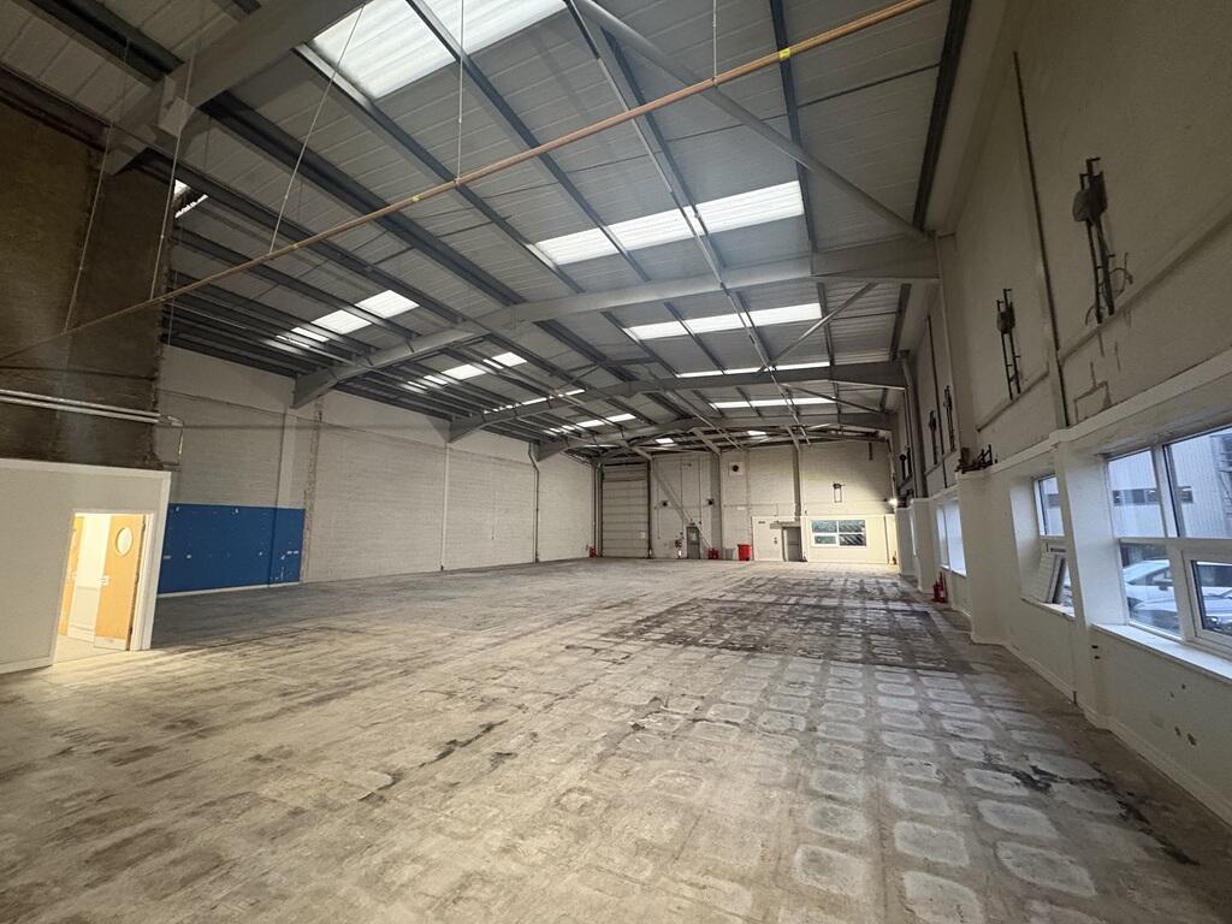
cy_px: 462
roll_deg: +0.7
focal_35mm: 14
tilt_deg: +9.6
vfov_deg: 85.7
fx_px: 498
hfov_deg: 102.1
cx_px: 616
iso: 800
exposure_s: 1/33
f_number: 2.2
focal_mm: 2.22
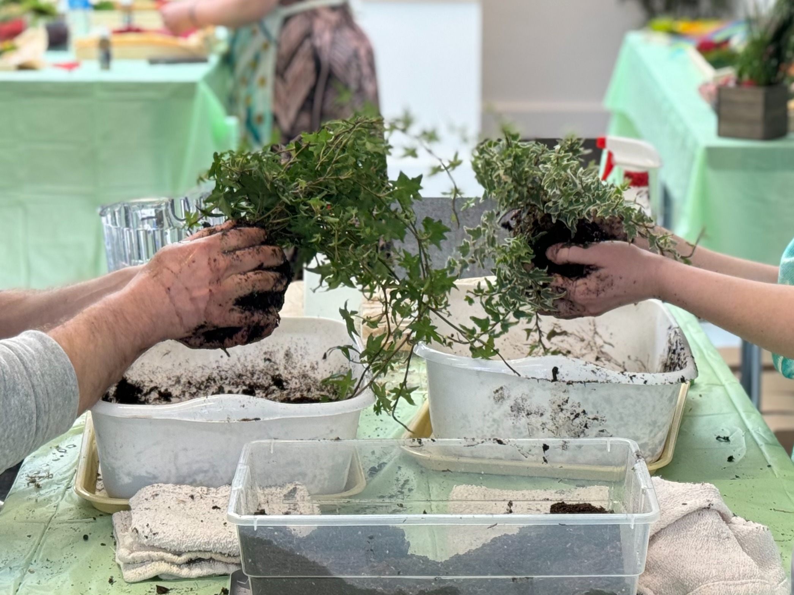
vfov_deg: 30.3
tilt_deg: -8.8
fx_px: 1101
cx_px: 397
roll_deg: +0.3
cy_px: 298
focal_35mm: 48
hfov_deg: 39.7
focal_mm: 6.86
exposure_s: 1/60
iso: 50
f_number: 1.78
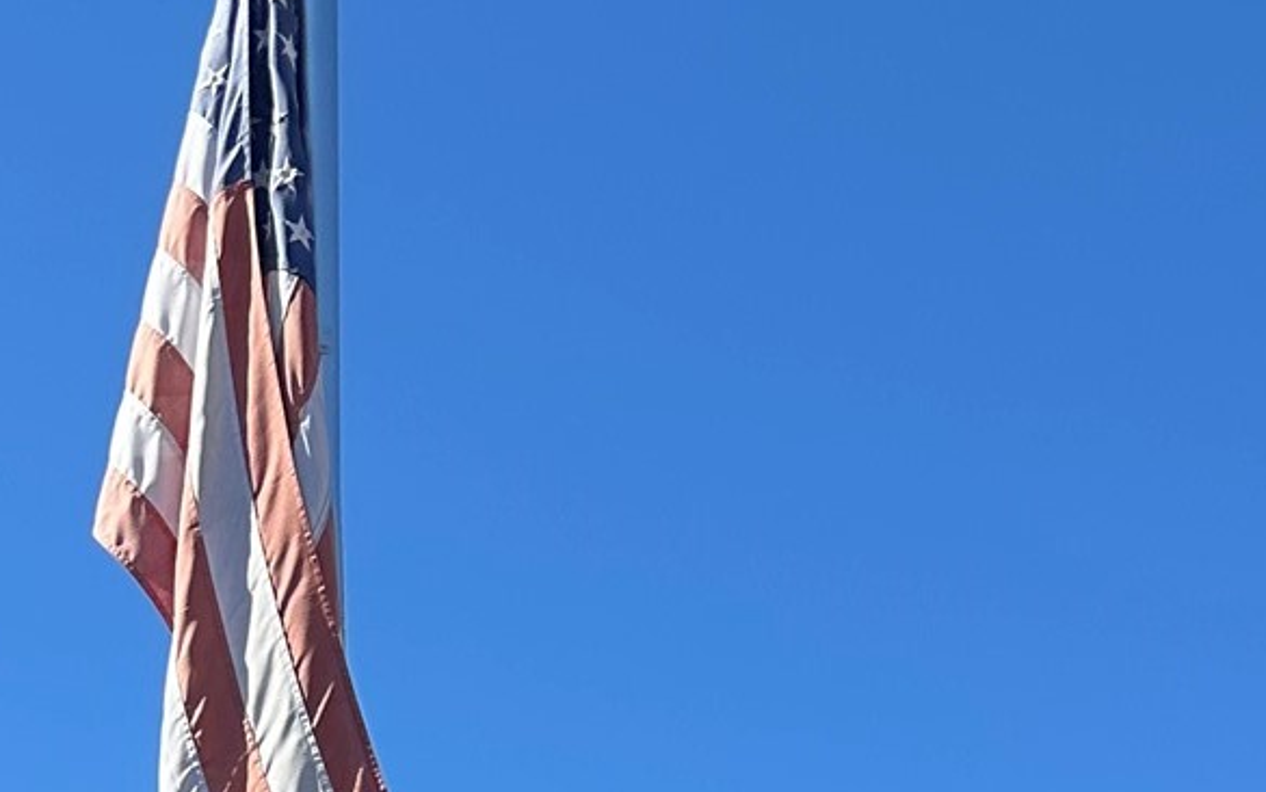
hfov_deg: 23.3
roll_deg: -1.6
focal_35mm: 89
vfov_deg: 11.8
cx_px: 519
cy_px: 1939
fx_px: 3072
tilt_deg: +7.8
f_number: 1.78
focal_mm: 6.86
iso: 80
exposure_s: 1/3058
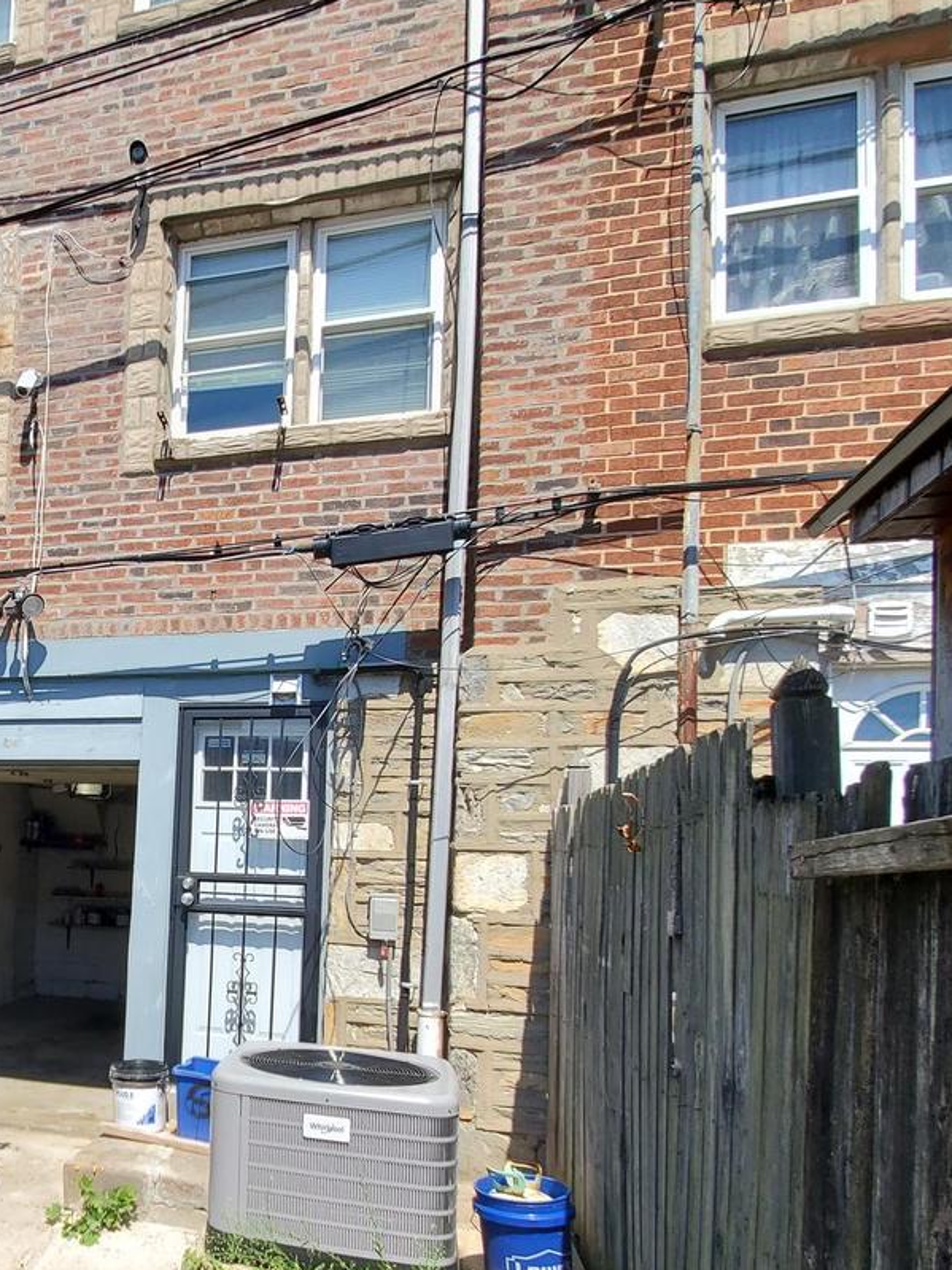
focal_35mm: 25
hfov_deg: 48.9
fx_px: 917
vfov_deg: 67.4
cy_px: 852
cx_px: 92
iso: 50
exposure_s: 1/825
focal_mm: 1.8
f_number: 2.2
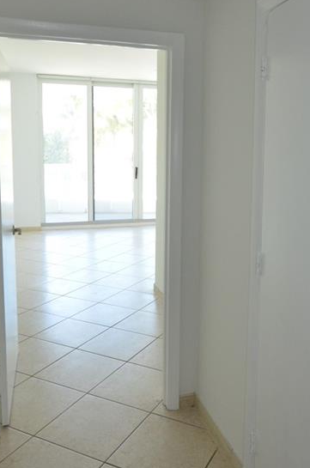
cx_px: 191
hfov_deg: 39.6
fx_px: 428
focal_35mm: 33
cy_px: 203
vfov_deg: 57.1
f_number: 4
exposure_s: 1/60
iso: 640
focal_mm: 10
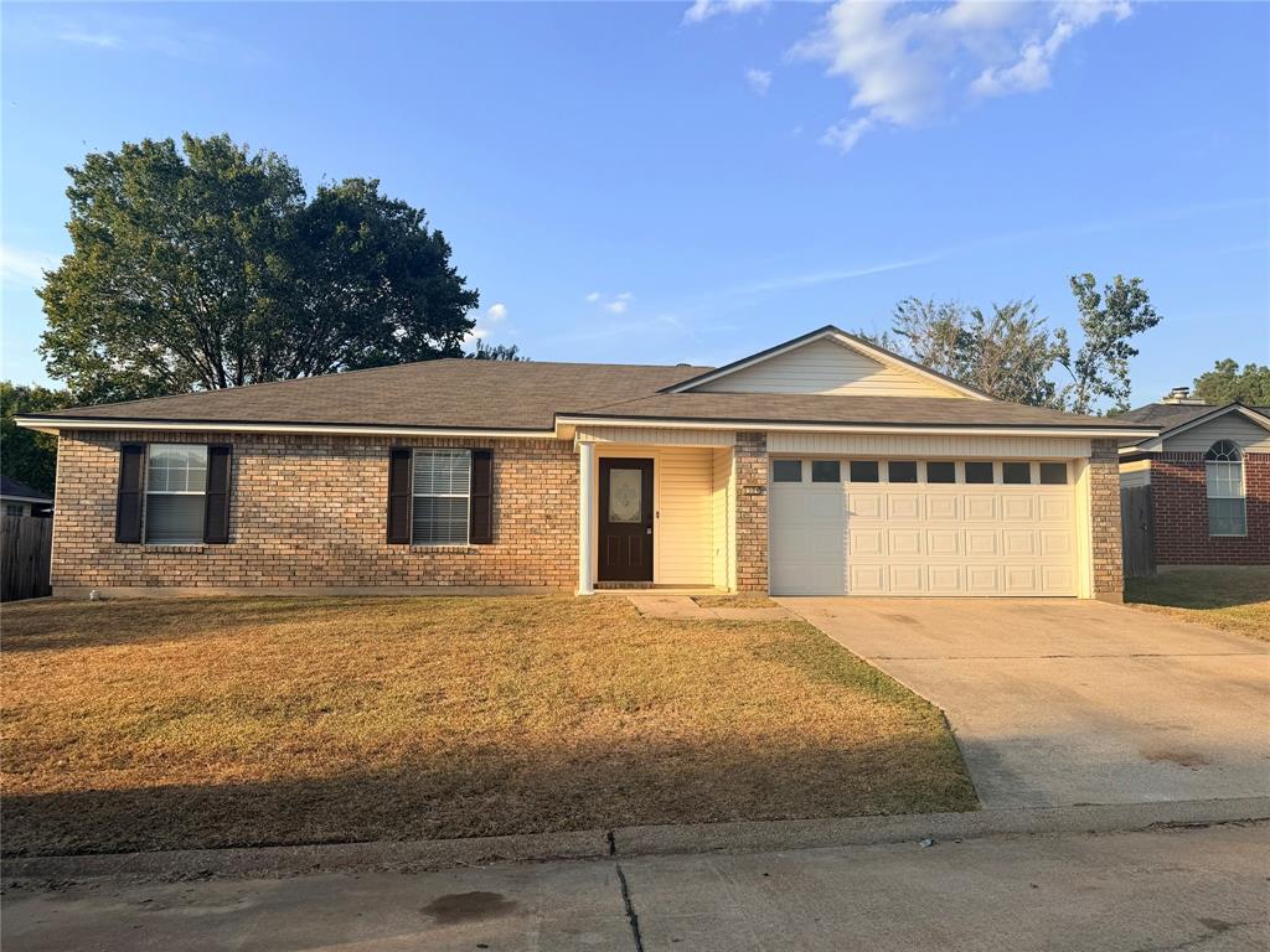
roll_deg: -0.1
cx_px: 635
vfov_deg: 56.8
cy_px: 476
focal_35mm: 24
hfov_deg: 71.6
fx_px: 881
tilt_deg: +4.5
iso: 80
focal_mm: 6.76
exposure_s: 1/2445
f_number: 1.78
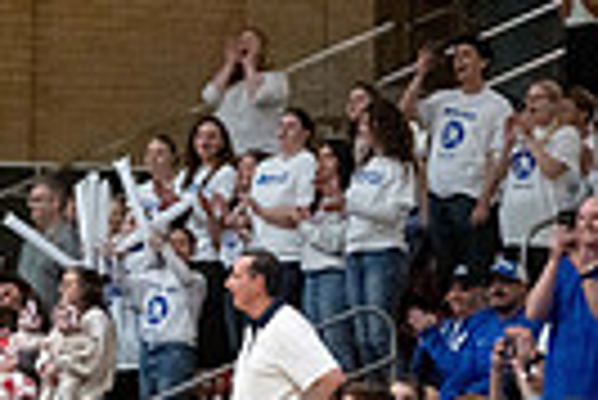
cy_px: 294
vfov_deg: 4.5
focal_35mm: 306
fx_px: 5088
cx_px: -112
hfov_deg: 6.7
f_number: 4
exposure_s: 1/320
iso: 10000
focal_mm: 70
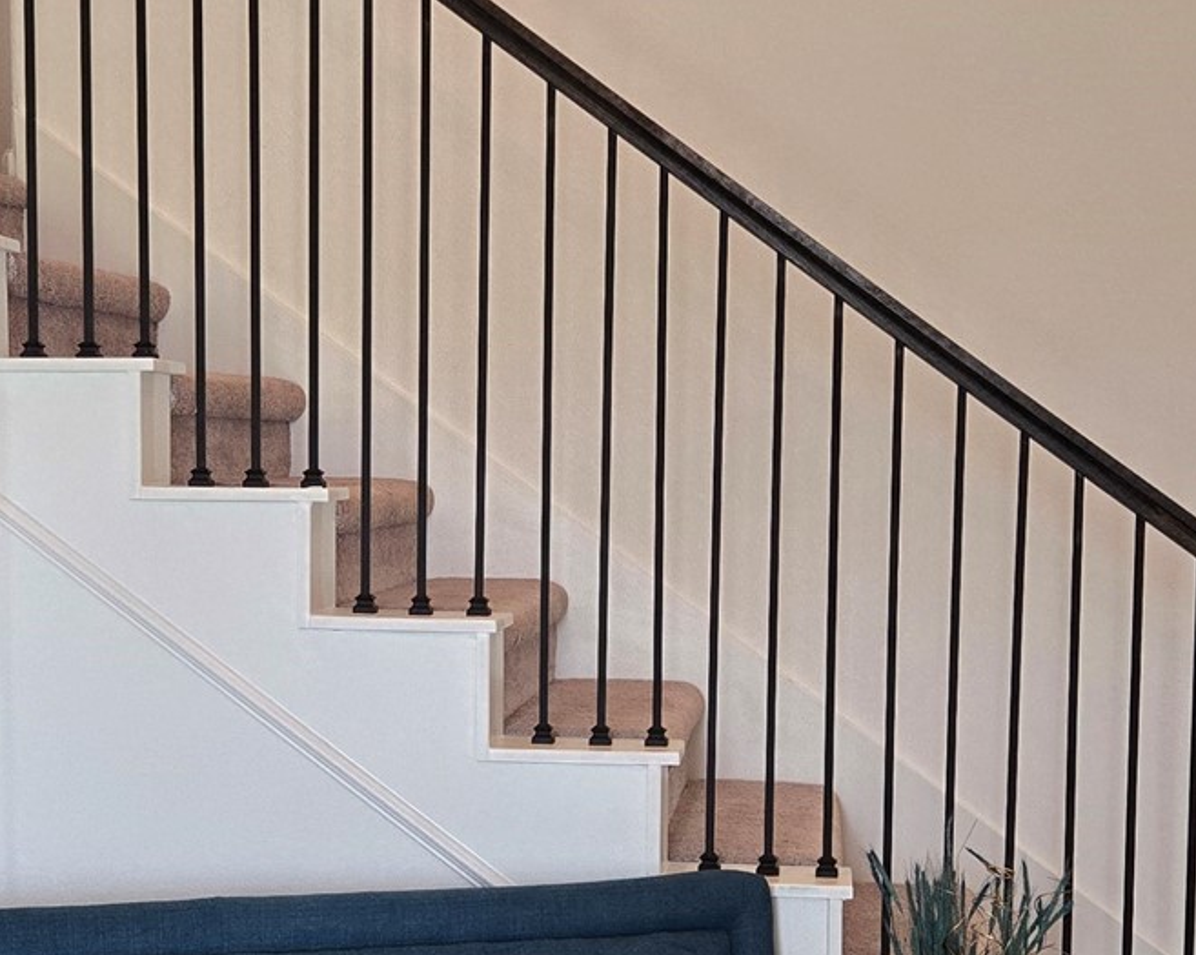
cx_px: 522
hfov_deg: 27.1
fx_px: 2477
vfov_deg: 21.7
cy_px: 668
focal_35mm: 70
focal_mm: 5.4
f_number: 1.8
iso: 320
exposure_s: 1/120
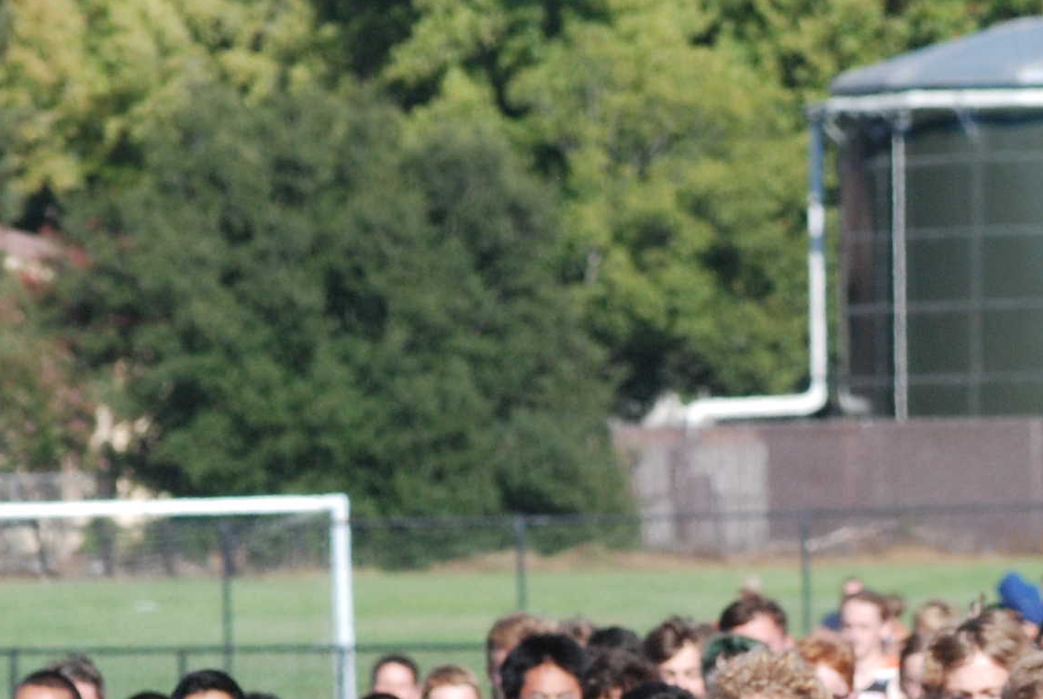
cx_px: 813
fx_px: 15571
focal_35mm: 537
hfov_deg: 3.8
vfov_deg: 2.6
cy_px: 894
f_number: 8
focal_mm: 105
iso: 400
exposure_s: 1/1000
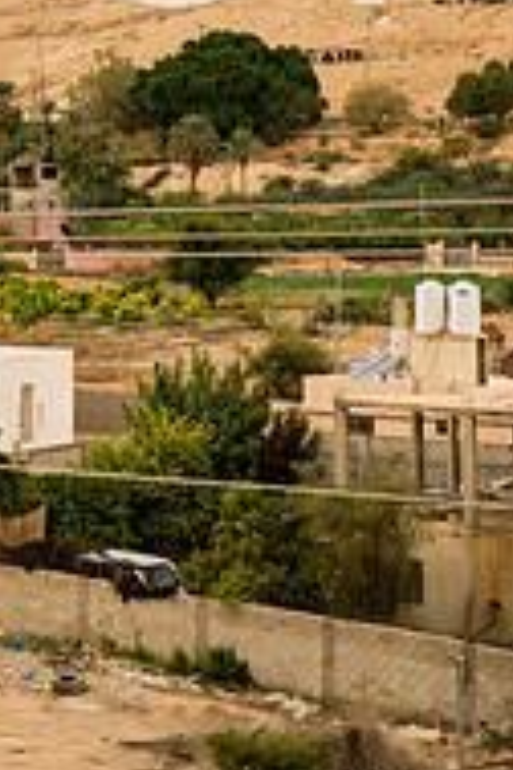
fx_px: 2800
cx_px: -81
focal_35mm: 131
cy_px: -110
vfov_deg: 15.2
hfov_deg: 10.3
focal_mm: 55
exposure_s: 1/2000
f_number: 2.8
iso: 200
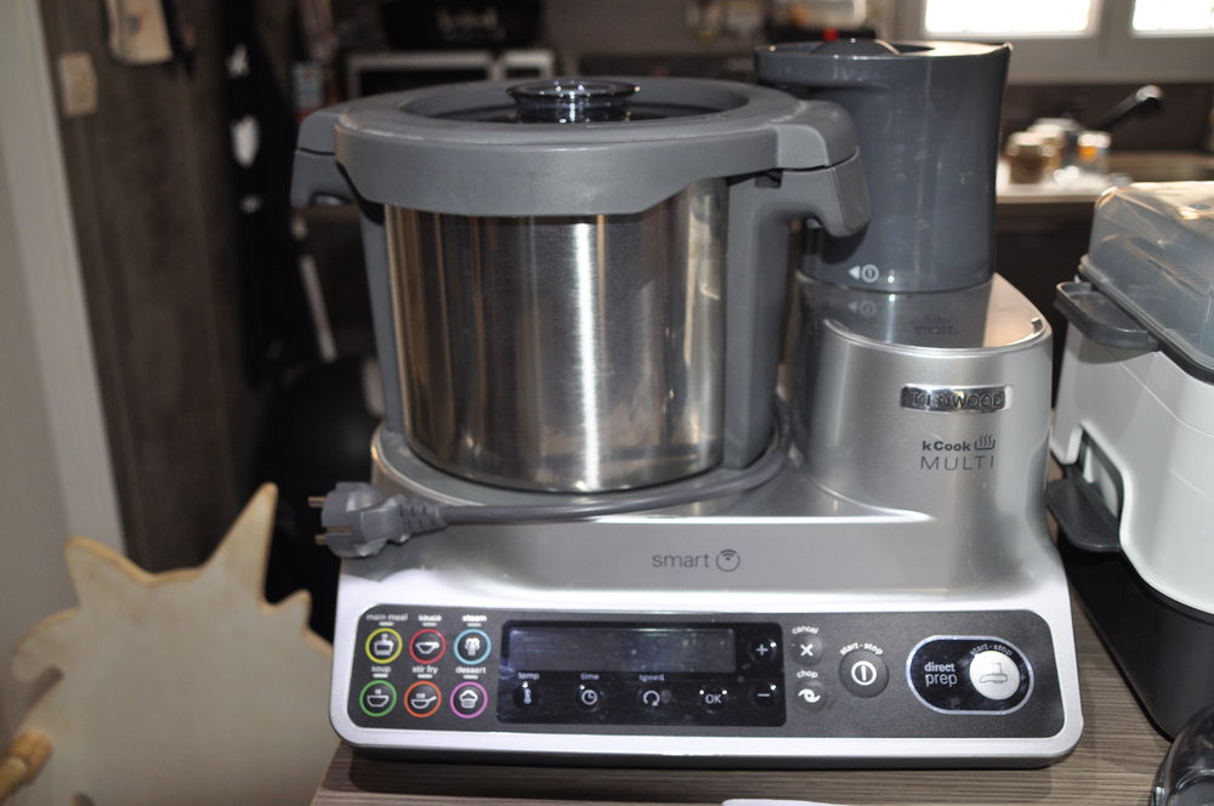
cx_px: 607
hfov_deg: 53.2
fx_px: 1212
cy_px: 403
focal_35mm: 36
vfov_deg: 36.8
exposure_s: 1/60
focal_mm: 24
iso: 720
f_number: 4
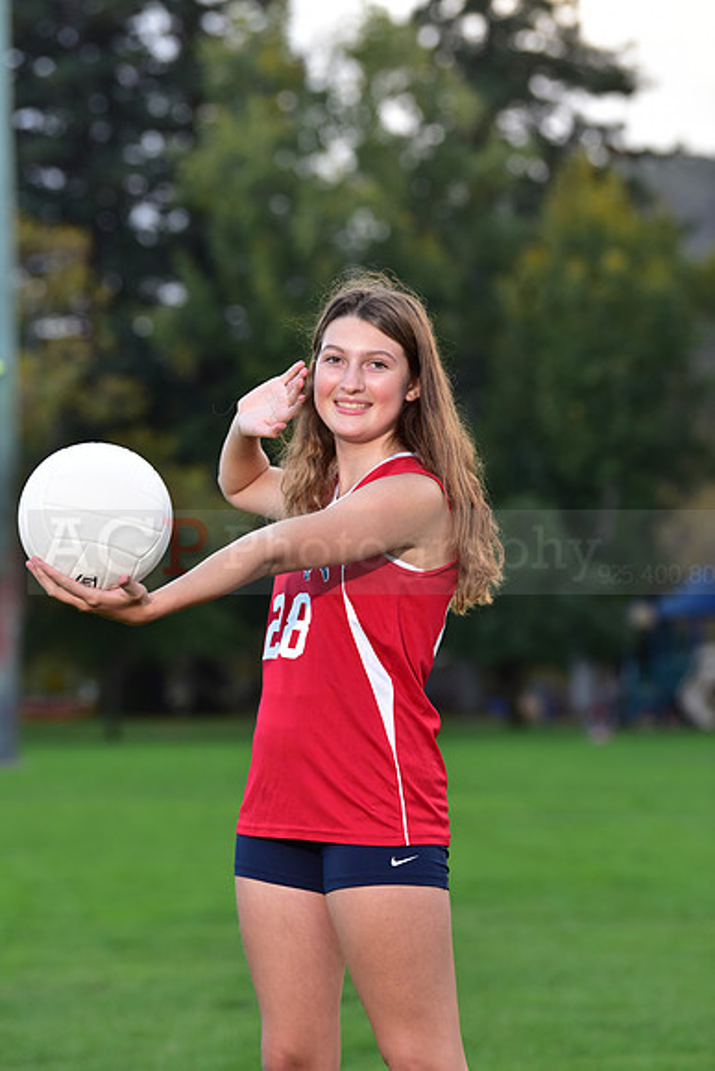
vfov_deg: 15.2
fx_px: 4019
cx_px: 358
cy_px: 536
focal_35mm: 135
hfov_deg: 10.2
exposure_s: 1/250
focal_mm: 135
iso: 400
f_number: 4.5
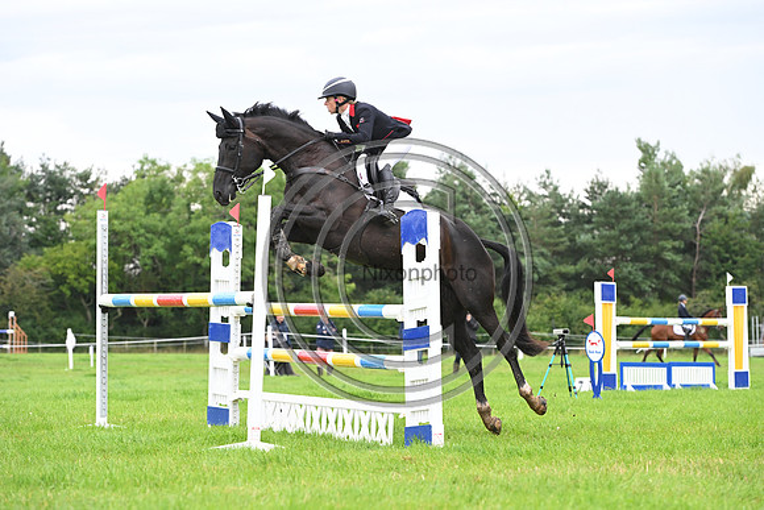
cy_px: 255
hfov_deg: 13.7
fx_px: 3184
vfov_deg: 9.2
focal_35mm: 150
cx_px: 382
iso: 1800
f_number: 5.6
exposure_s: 1/1250
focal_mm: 150
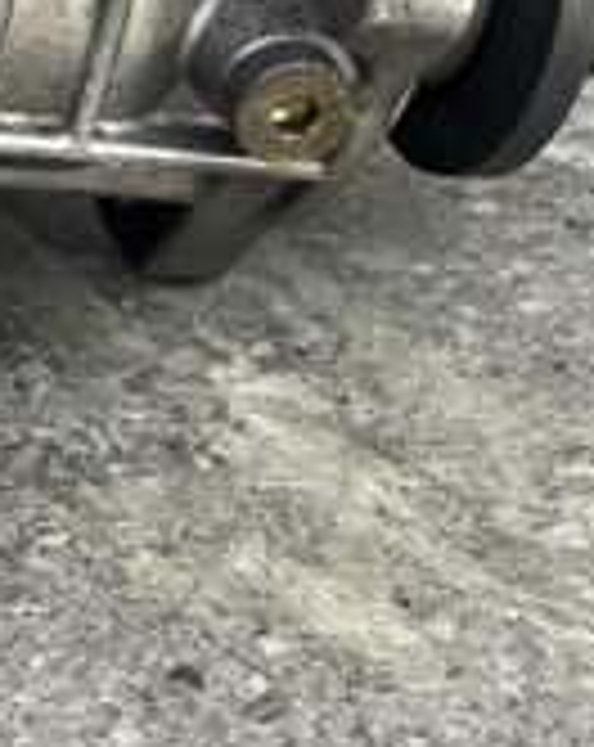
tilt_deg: -15.7
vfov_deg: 18.8
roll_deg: +6.2
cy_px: -92
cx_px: -382
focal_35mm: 98
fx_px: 2162
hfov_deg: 14.3
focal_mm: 5.1
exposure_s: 1/151
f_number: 1.6
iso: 32
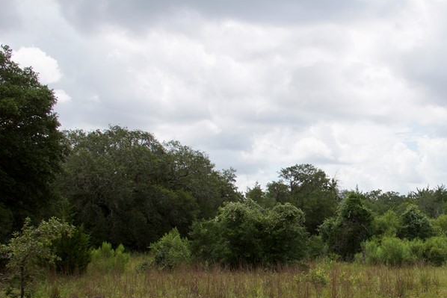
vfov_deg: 27.2
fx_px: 609
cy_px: 217
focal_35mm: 49
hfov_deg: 38.0
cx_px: 389
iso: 100
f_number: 13
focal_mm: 18
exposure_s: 1/100
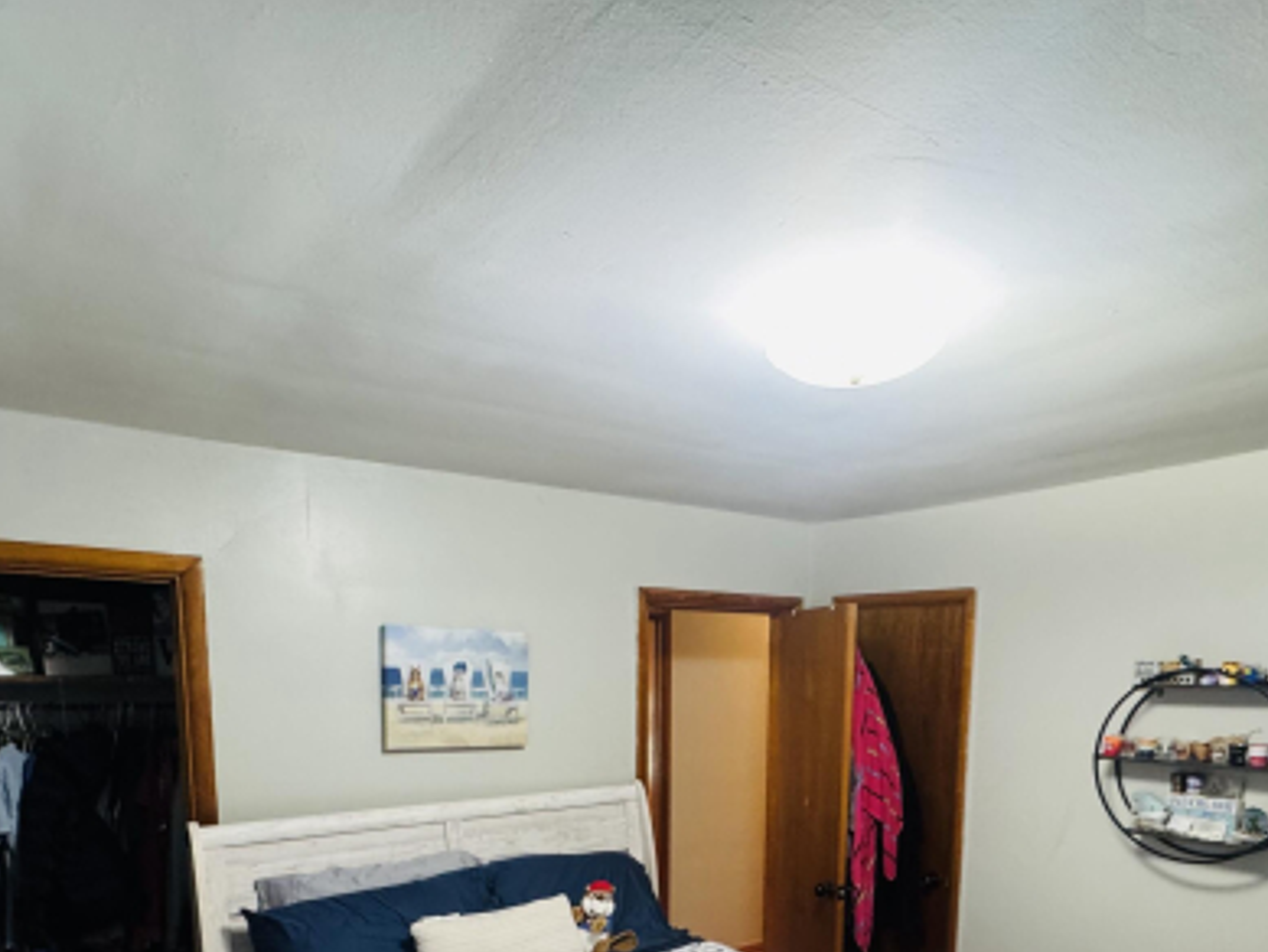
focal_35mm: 24
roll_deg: -0.5
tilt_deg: -9.6
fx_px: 879
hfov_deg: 71.5
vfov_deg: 52.7
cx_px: 676
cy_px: 776
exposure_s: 1/60
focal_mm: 2.22
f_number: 2.2
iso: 320
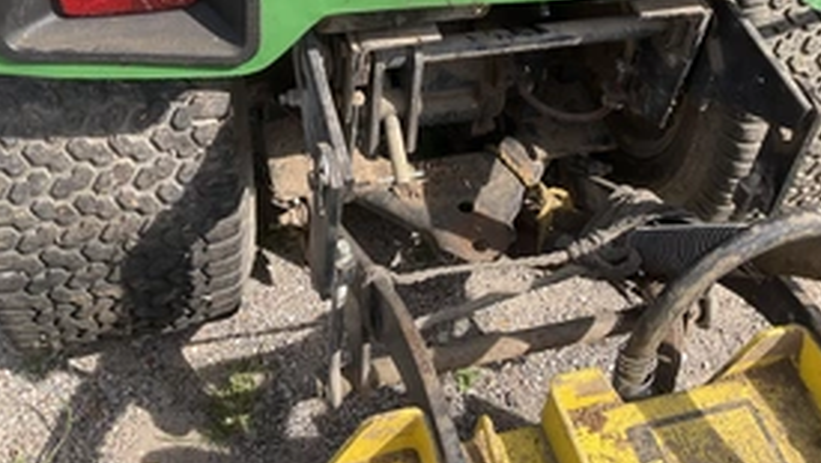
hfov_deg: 44.4
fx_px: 1002
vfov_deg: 25.4
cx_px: 472
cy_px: 75
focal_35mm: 46
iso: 25
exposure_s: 1/770
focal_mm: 3
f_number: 1.8
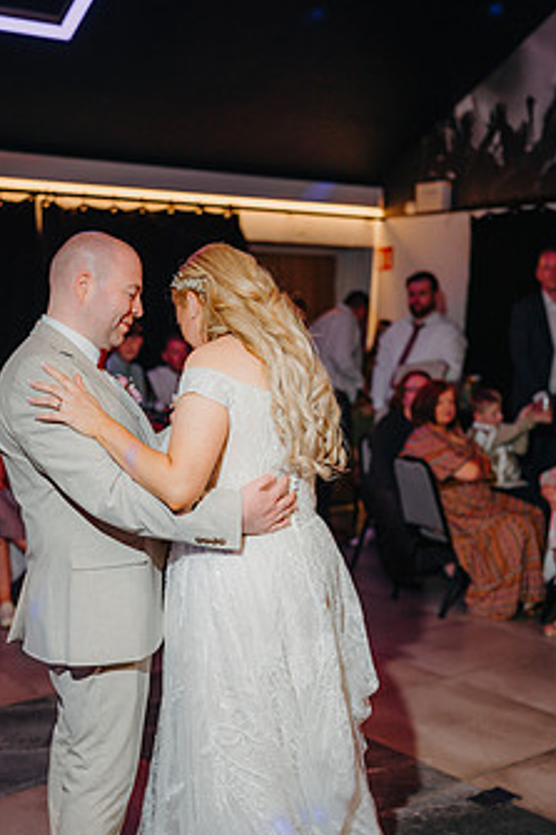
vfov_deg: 41.7
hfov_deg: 28.4
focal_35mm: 47
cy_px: 516
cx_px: 187
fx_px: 1090
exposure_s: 1/200
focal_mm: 35
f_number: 1.8
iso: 100
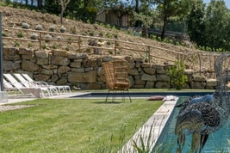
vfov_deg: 19.4
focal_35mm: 70
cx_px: 194
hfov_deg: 28.1
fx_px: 447
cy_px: 104
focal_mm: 24
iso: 100
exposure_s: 1/250
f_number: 9
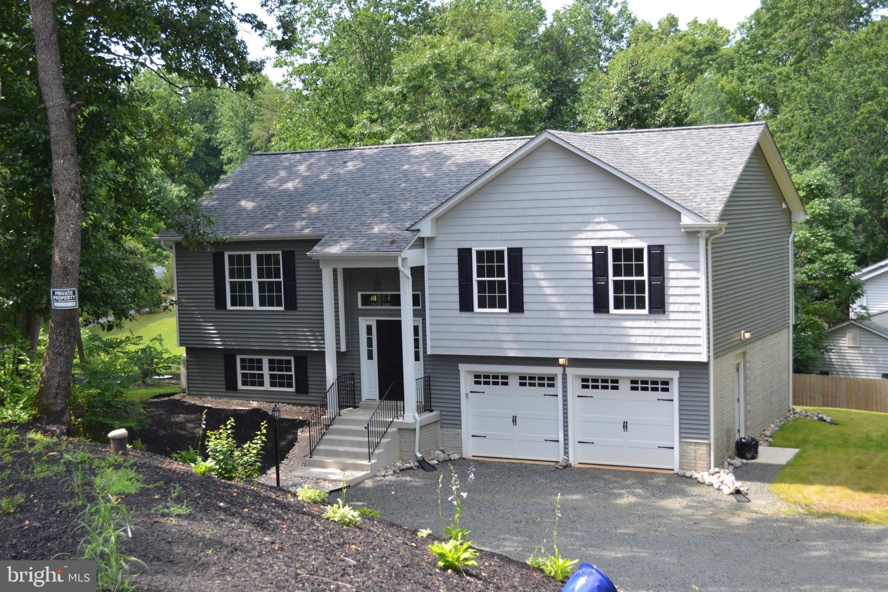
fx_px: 1258
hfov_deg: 38.9
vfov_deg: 26.5
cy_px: 296
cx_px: 444
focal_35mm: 51
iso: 100
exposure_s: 1/125
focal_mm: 34
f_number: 5.6
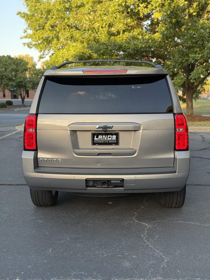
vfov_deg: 39.7
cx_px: 105
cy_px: 140
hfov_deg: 30.3
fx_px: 388
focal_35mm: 48
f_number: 1.78
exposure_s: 1/168
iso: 64
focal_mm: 6.76
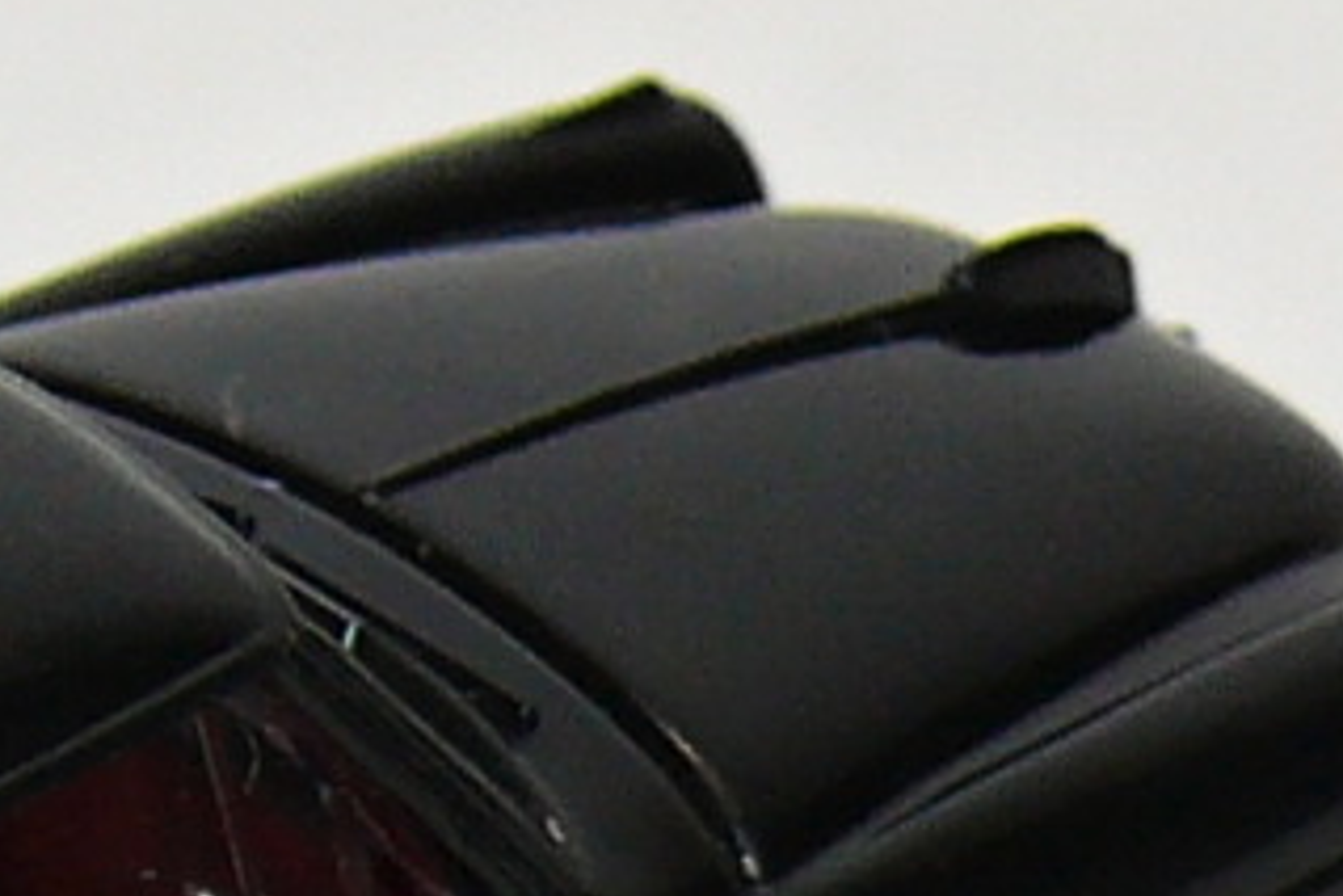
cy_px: 1098
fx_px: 26684
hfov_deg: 2.9
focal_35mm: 715
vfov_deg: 1.9
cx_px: -307
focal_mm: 16.3
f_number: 4
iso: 100
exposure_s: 1/30
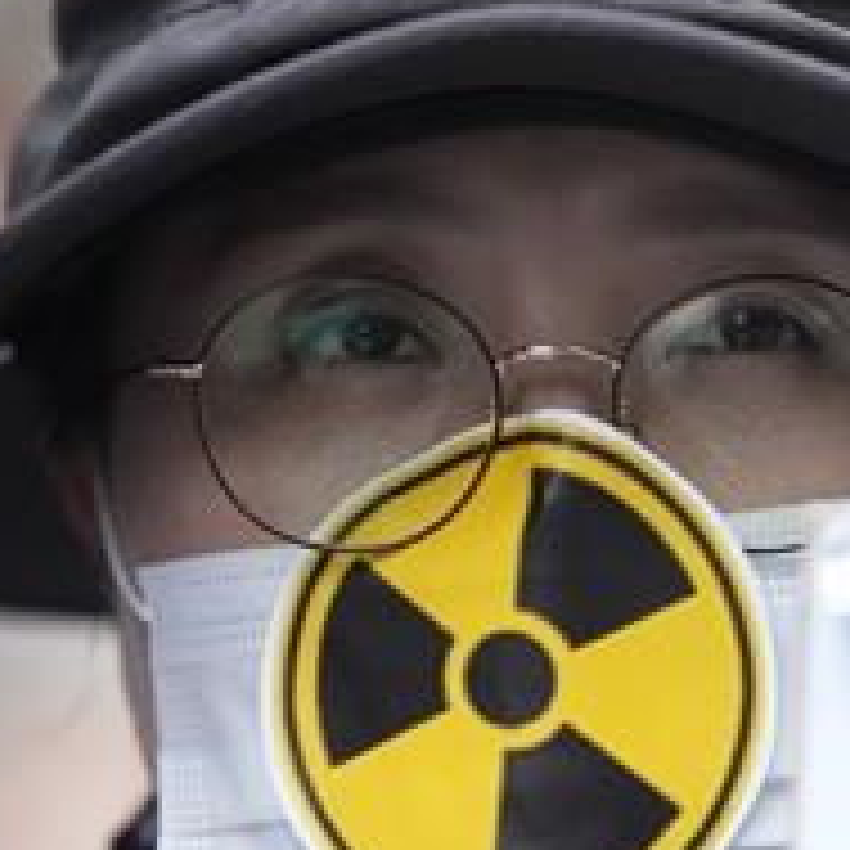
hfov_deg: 4.4
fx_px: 10973
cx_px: 1052
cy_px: 911
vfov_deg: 4.4
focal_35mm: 395
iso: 5000
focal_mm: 135
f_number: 1.8
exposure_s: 1/5000
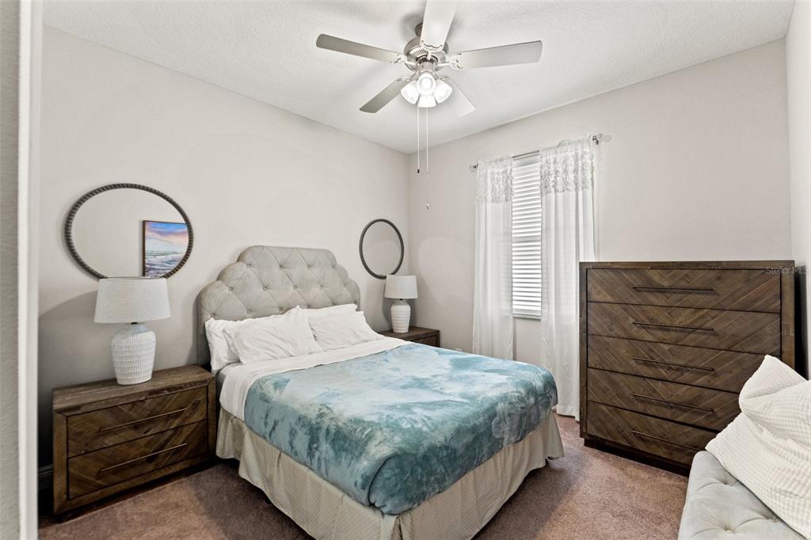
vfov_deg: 77.3
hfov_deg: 100.4
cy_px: 270
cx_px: 406
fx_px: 338
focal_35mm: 15
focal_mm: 10
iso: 400
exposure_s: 1/5
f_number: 7.1
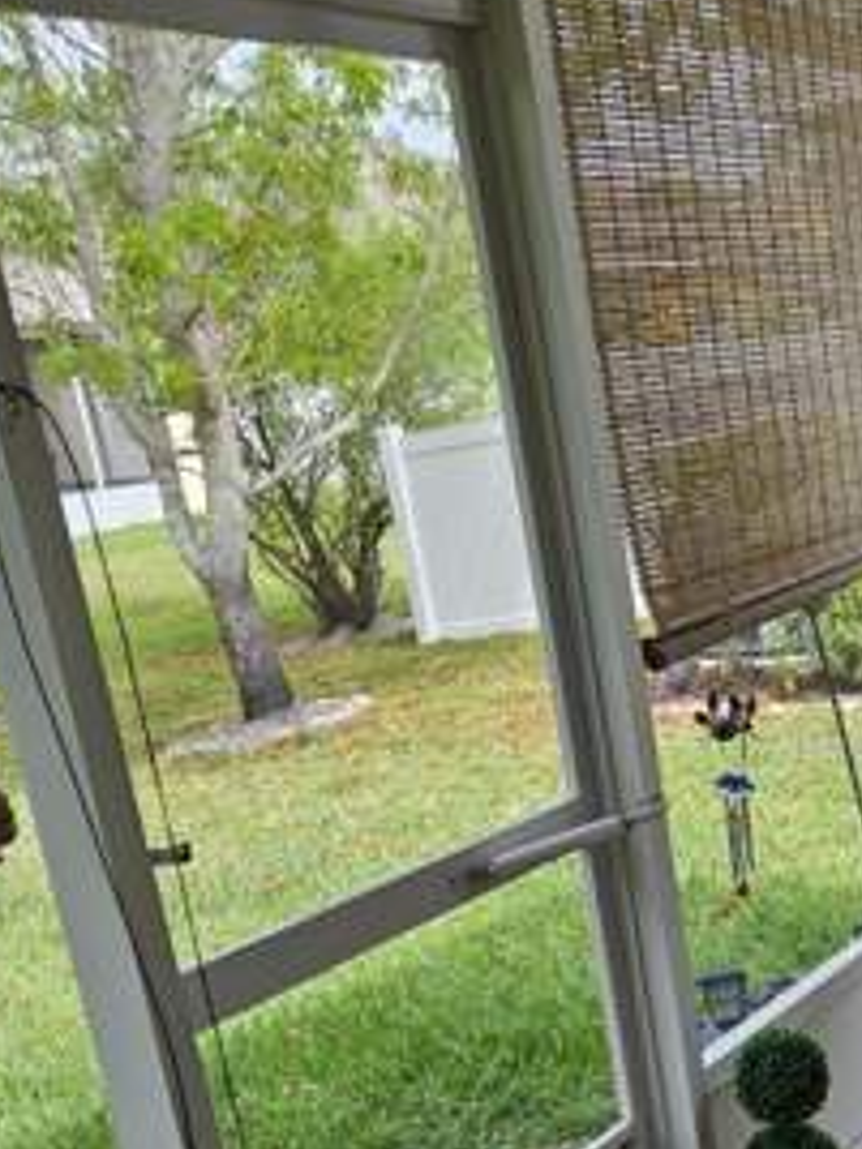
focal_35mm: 55
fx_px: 1826
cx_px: 969
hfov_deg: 24.6
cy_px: 960
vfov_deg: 33.6
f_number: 1.8
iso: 25
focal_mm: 5.4
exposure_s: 1/215
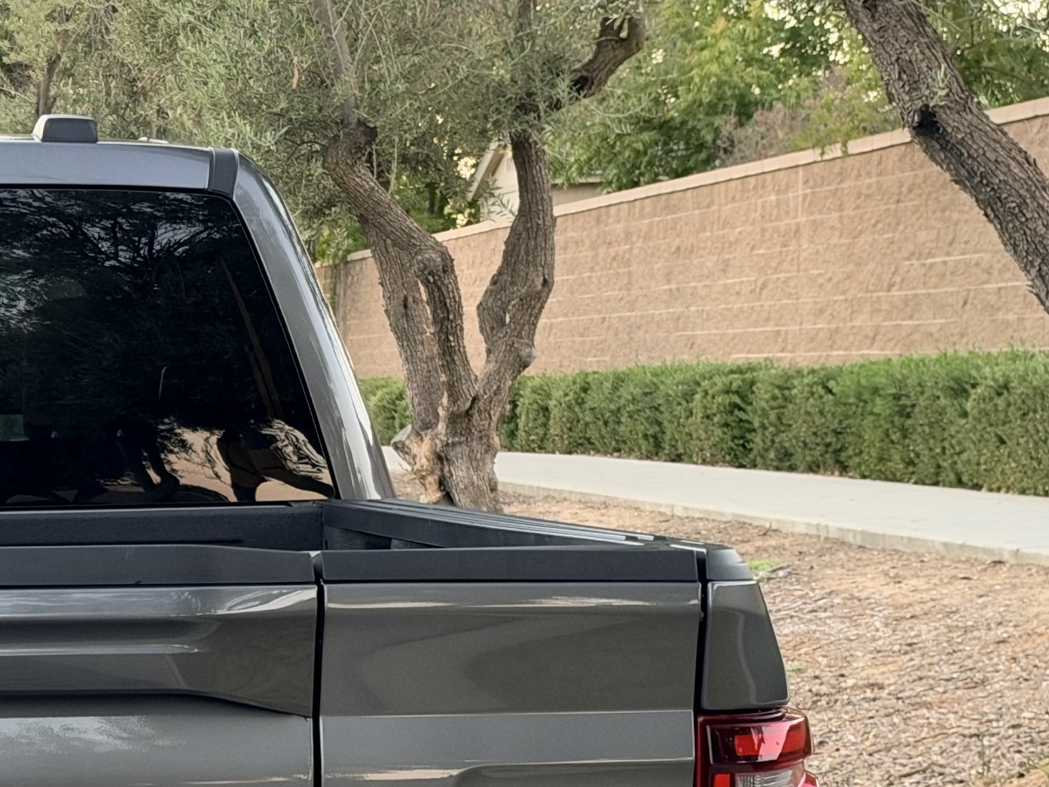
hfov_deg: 18.6
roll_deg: +2.1
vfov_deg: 14.8
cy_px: 828
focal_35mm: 98
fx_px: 2970
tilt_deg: -8.5
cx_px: -320
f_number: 1.48
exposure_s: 1/95
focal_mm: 6.93
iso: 250
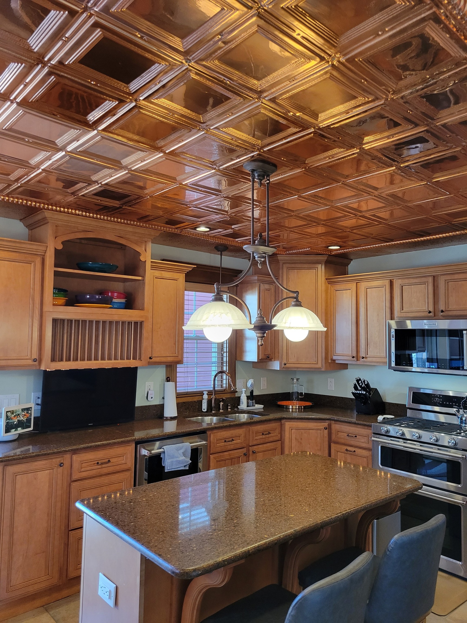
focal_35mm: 26
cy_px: 312
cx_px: 234
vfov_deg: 67.3
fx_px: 468
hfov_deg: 53.1
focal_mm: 5.4
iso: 320
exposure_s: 1/120
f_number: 1.8
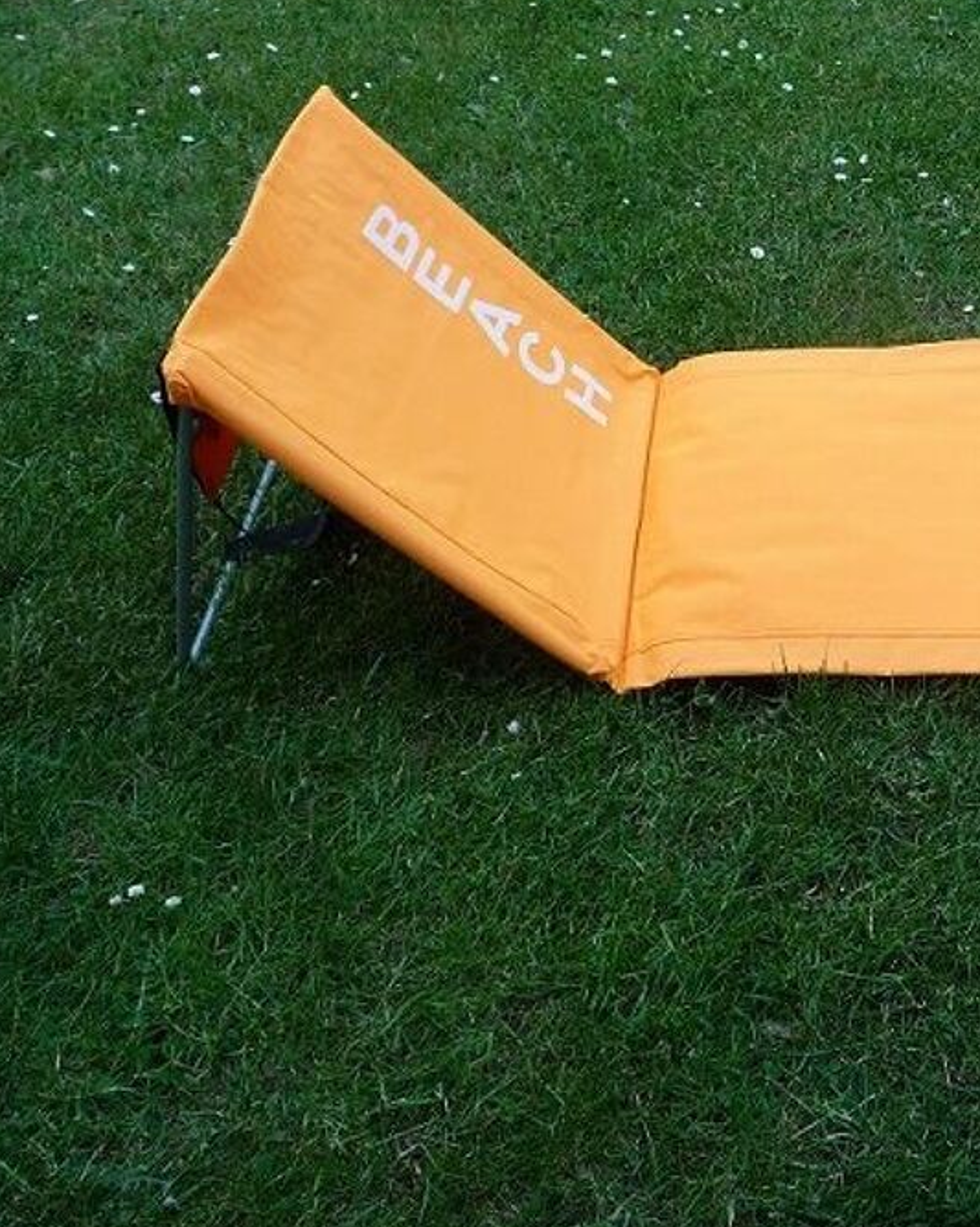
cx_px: 851
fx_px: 1487
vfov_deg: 44.8
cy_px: 605
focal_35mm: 41
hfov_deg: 34.7
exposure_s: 1/125
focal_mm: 4.7
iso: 100
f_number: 3.3
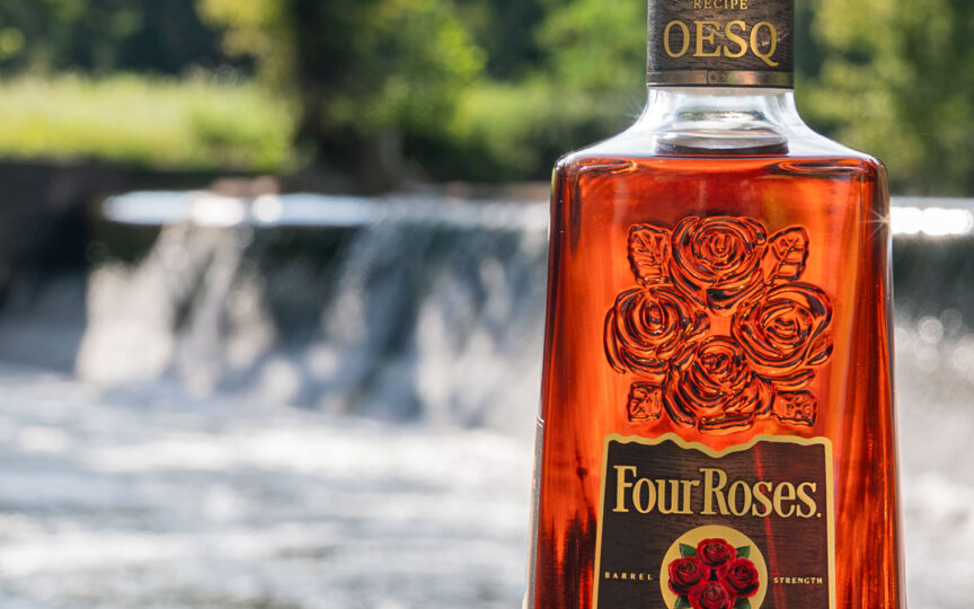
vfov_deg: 9.8
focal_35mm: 133
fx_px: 3530
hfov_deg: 15.7
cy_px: 222
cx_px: 703
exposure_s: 1/400
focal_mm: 44
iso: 400
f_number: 8
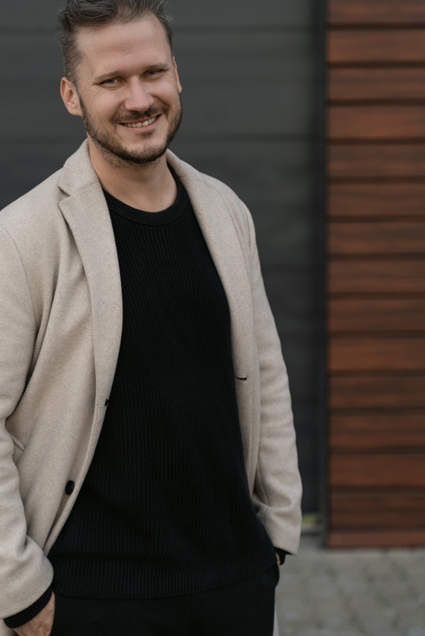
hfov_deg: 15.9
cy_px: 350
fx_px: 1522
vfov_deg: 23.6
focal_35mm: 86
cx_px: 172
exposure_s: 1/125
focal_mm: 70
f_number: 2.8
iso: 100
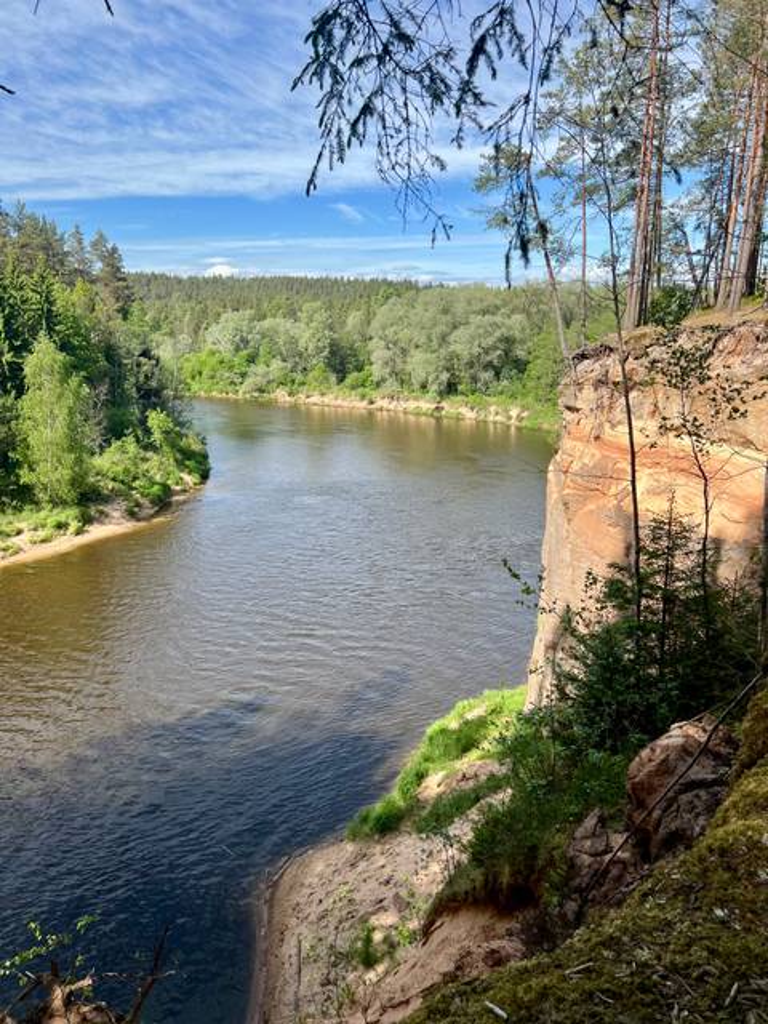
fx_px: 769
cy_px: 512
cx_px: 384
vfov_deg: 67.3
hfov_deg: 53.1
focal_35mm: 26
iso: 50
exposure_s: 1/2841
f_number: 1.5
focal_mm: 5.7
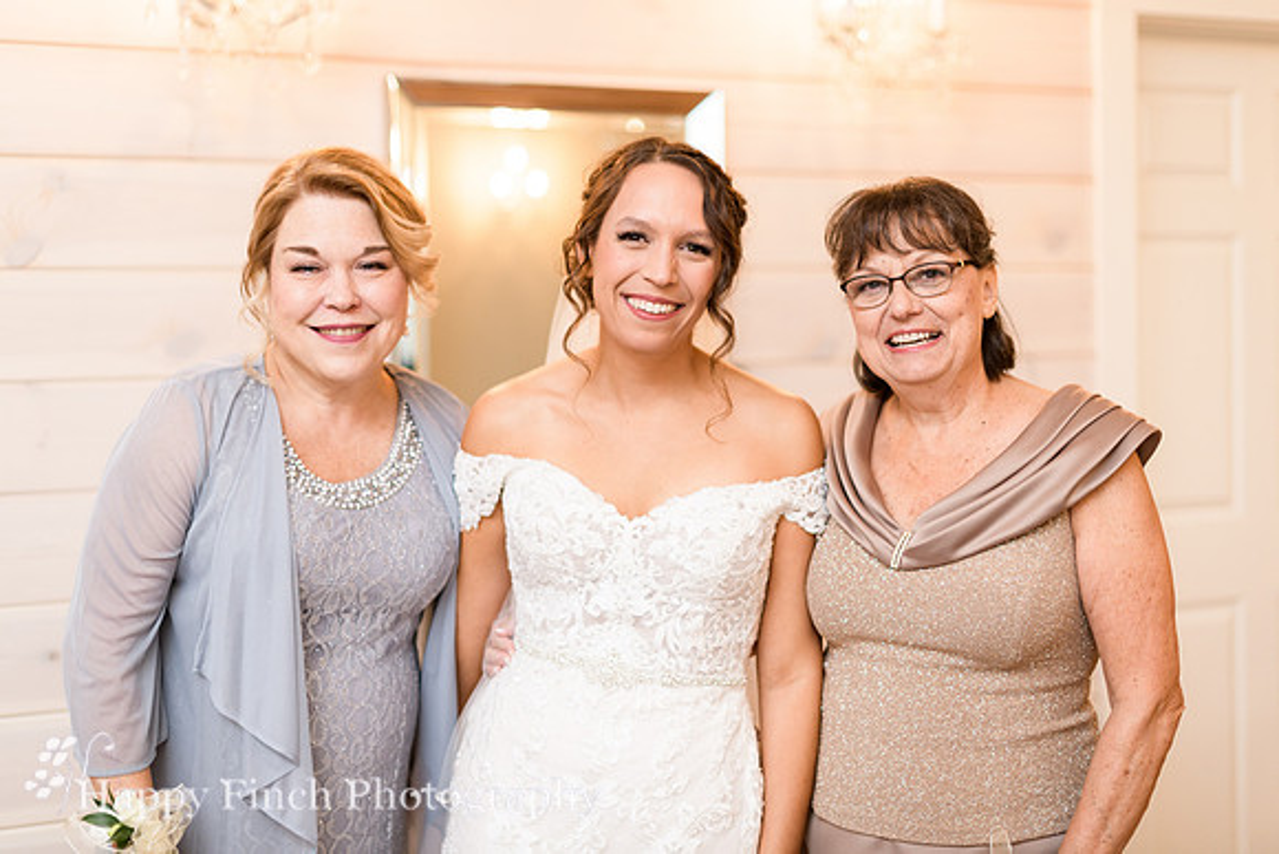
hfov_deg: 38.6
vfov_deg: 26.3
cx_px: 656
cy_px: 416
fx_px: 1824
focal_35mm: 51
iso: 400
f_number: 1.8
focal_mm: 50
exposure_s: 1/160
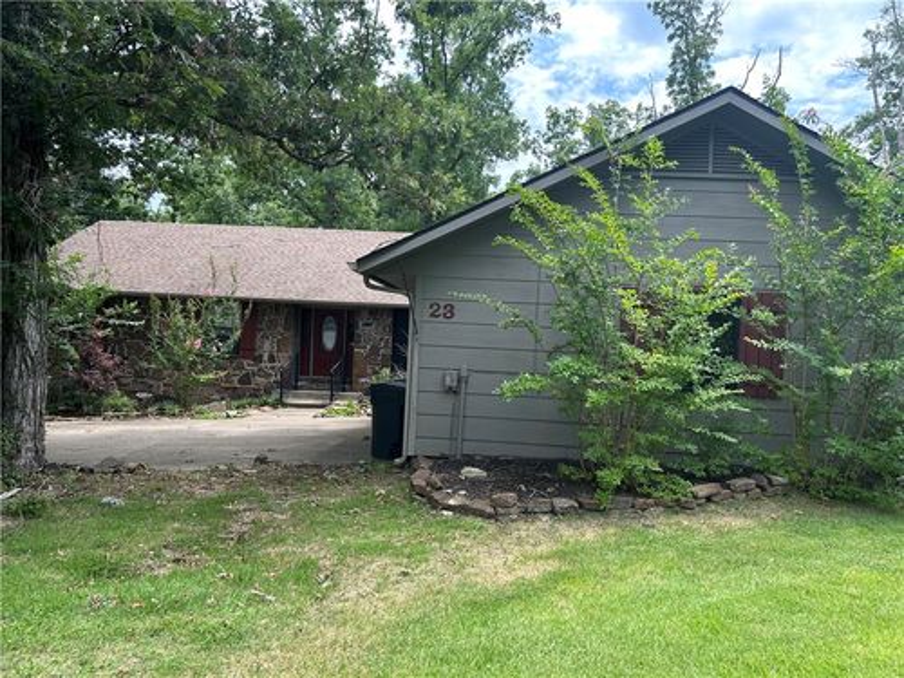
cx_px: 452
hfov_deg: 67.3
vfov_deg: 53.1
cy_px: 339
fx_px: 679
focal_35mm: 26
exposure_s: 1/827
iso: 50
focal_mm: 5.7
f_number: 1.5
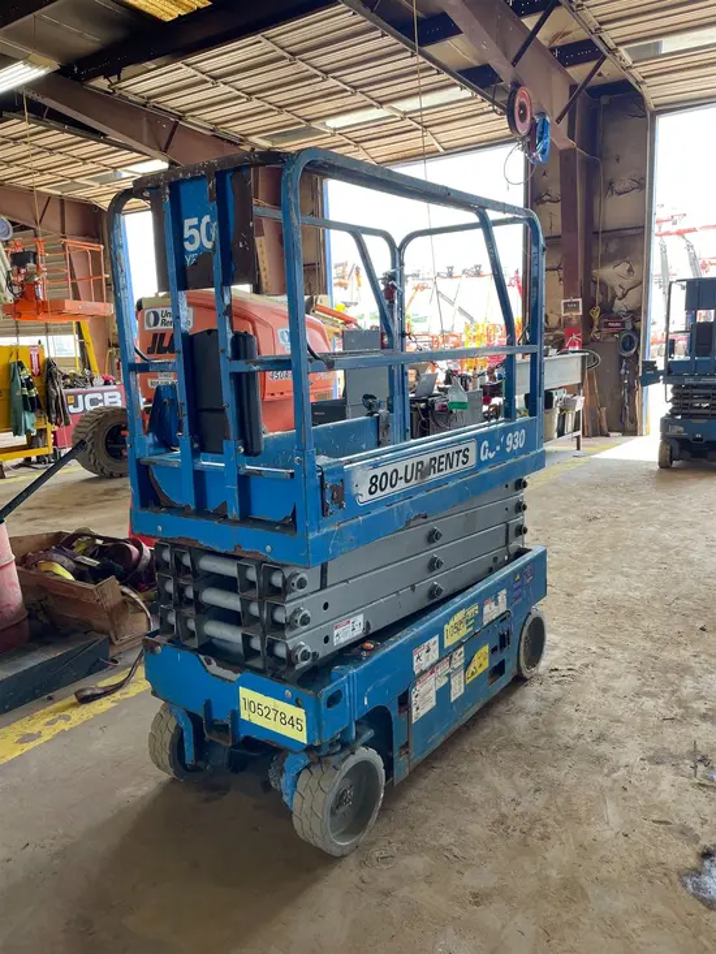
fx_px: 717
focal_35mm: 26
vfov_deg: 67.3
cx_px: 358
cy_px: 477
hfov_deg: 53.1
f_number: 1.6
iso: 40
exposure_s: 1/120
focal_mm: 4.2
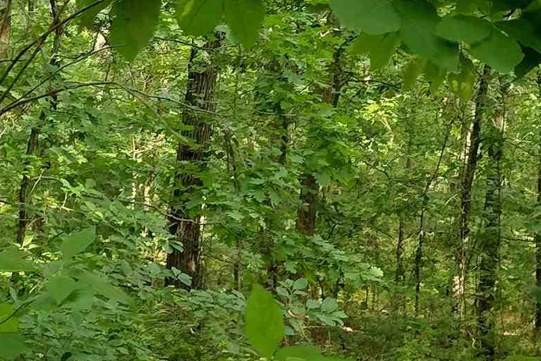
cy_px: 59
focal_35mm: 111
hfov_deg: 18.2
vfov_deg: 12.3
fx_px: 1668
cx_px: 93
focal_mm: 4.71
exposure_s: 1/120
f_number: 1.7
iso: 106
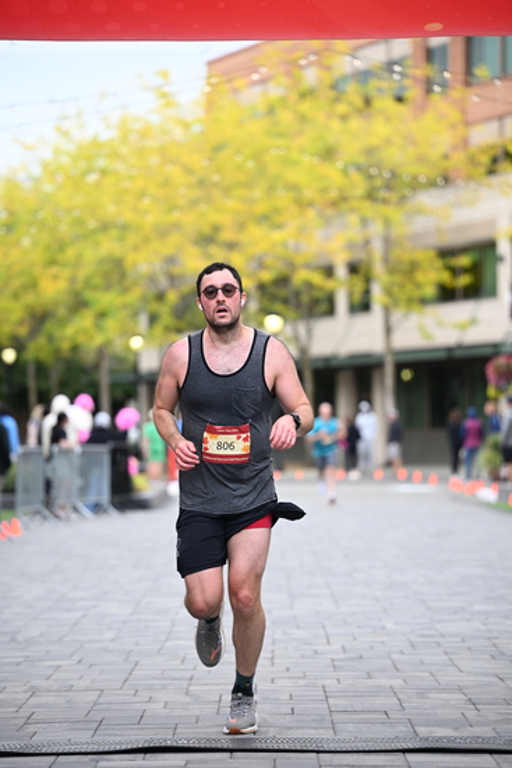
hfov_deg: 11.0
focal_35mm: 125
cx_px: 256
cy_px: 384
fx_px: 2665
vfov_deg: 16.4
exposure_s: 1/1600
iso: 1000
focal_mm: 125
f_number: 2.8
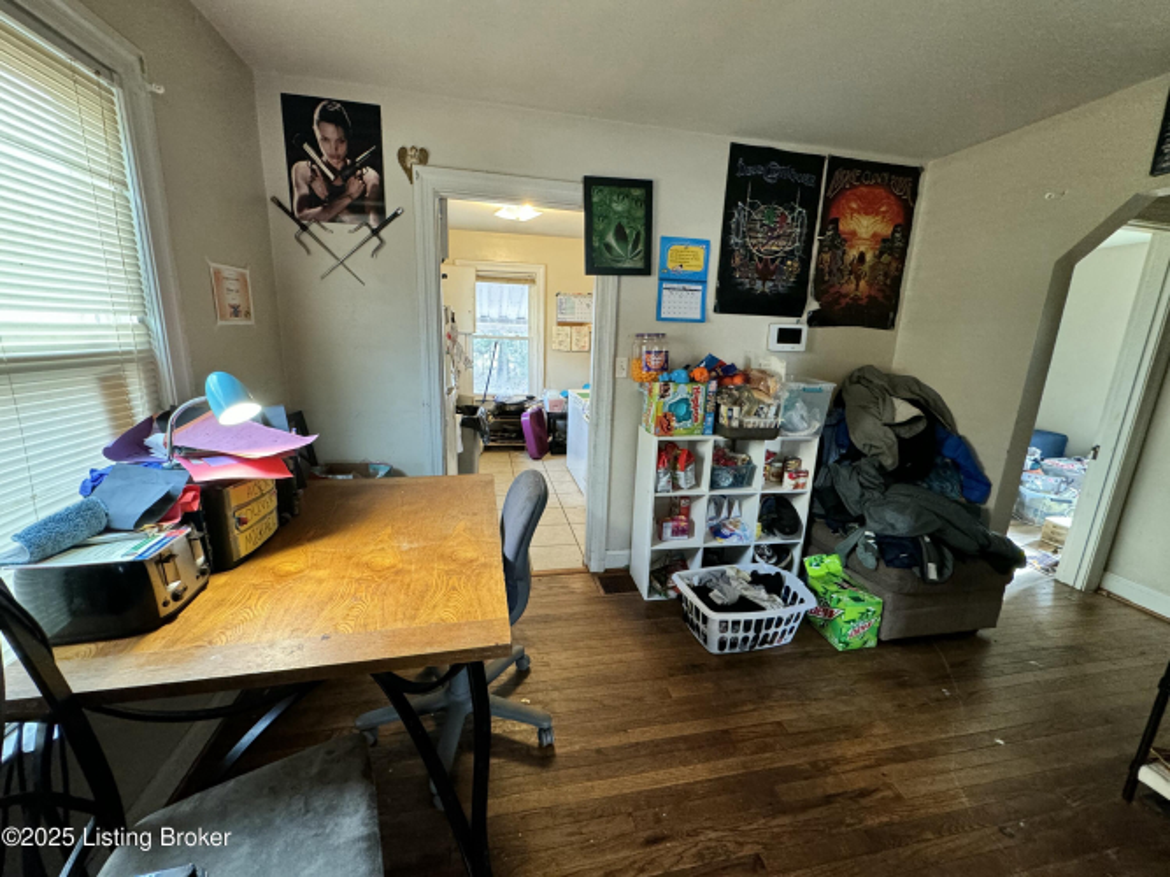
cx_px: 585
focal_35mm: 14
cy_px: 438
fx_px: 473
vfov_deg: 85.7
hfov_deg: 102.1
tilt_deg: -13.1
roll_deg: -2.3
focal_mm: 2.22
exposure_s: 1/60
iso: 500
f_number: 2.2
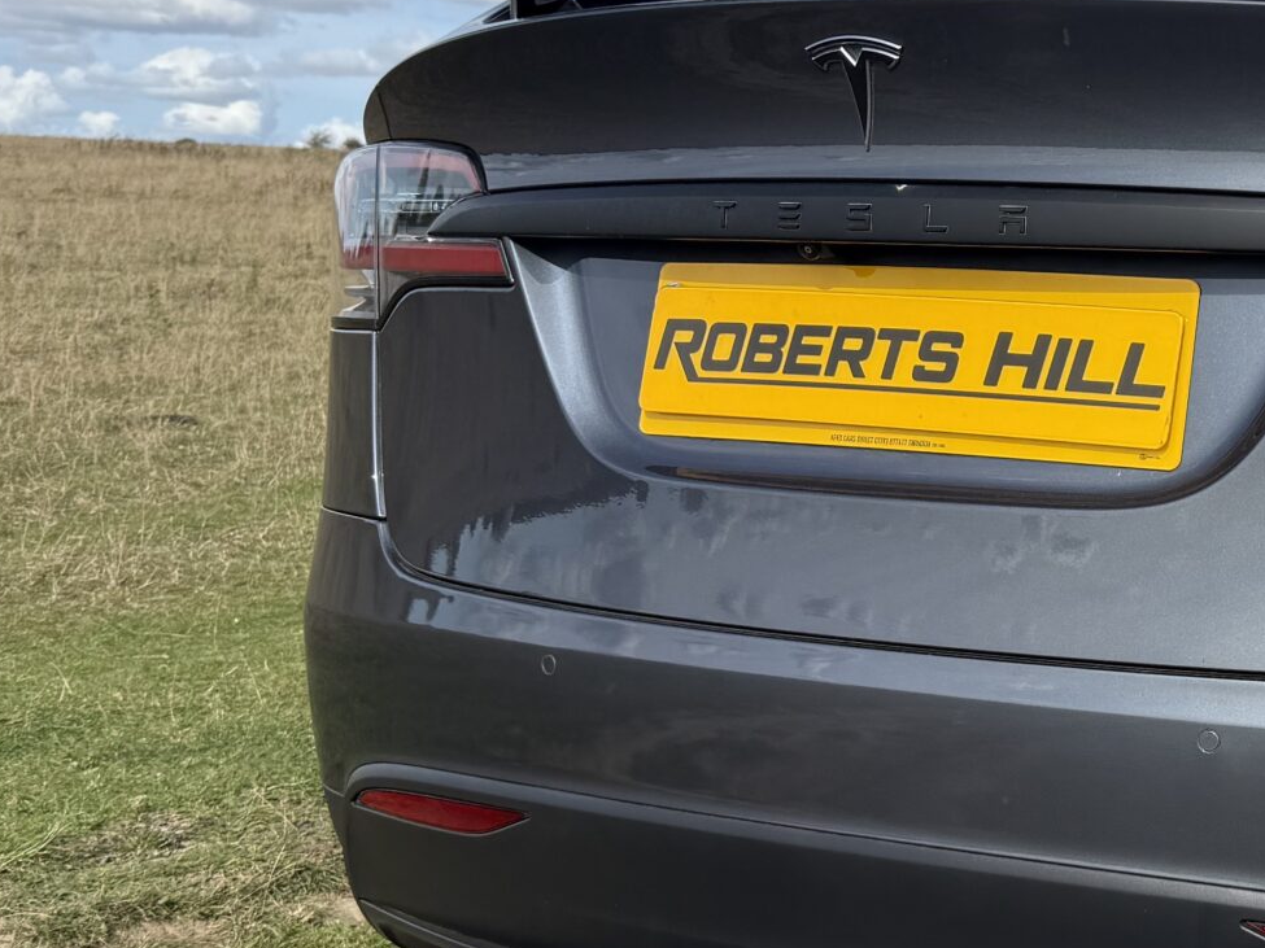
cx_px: 1269
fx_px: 2302
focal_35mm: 63
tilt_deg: -4.7
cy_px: 499
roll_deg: +0.5
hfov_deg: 28.8
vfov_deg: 23.3
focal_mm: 6.76
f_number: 1.78
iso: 80
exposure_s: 1/4167
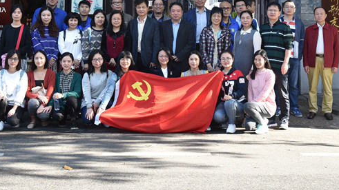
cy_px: 6
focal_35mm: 77
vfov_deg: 15.4
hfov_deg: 27.5
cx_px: 154
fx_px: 692
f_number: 5.6
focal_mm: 38
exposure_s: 1/125
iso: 400
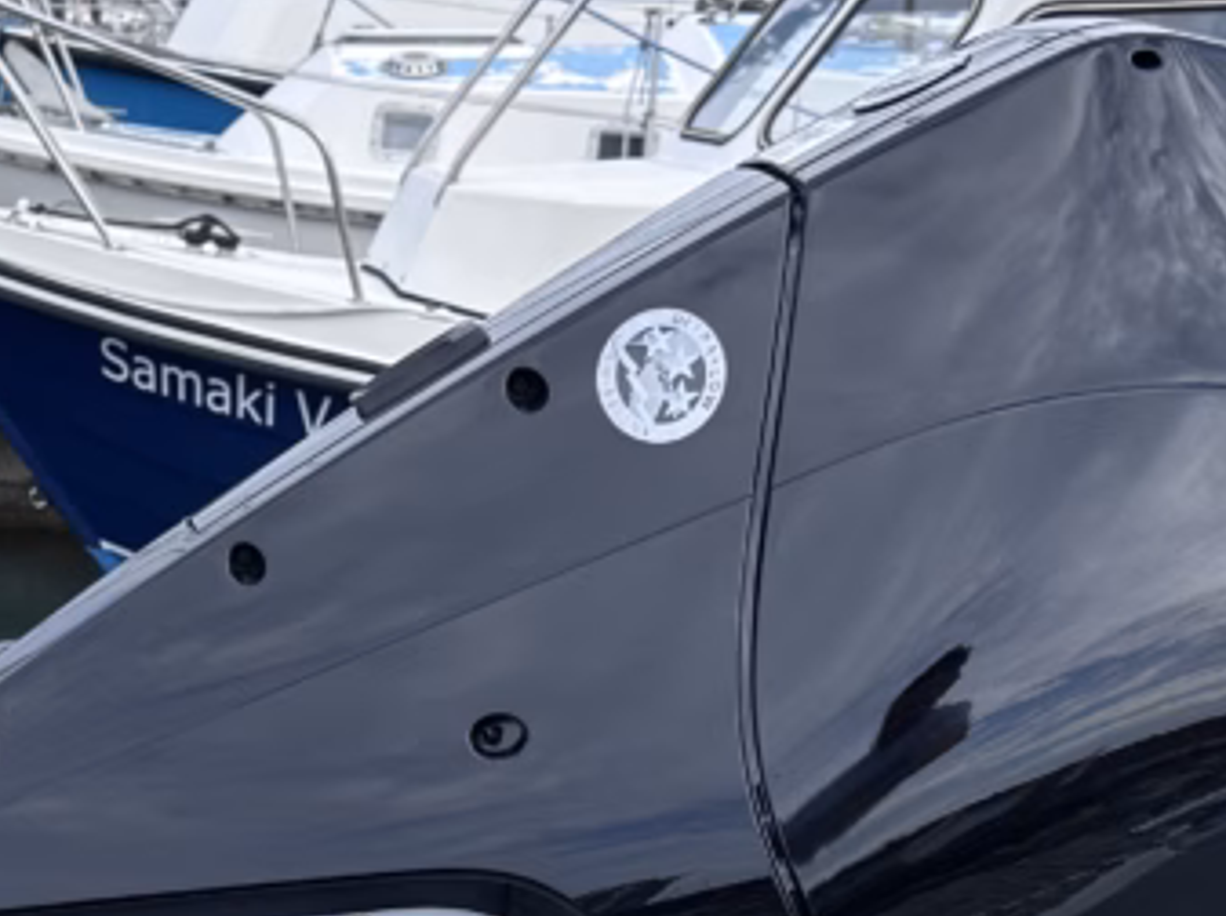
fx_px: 2583
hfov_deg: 25.9
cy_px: 796
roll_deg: -2.0
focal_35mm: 73
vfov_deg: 19.8
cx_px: 127
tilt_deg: -16.9
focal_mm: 6.86
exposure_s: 1/2028
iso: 80
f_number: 1.78
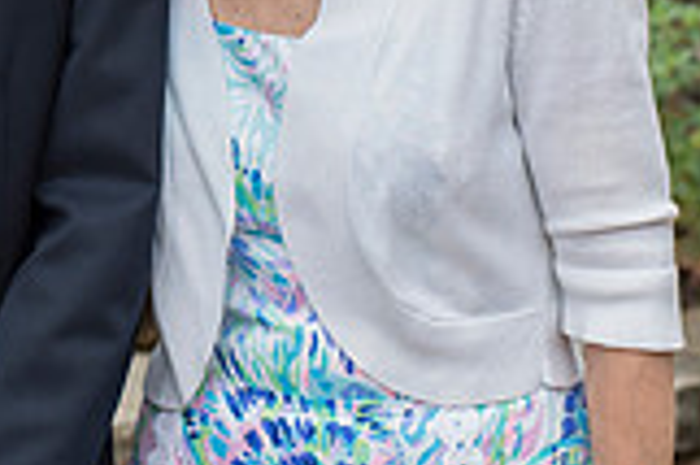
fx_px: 3496
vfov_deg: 7.5
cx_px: -187
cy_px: -263
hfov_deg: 11.2
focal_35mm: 180
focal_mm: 50
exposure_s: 1/640
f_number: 4
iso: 400
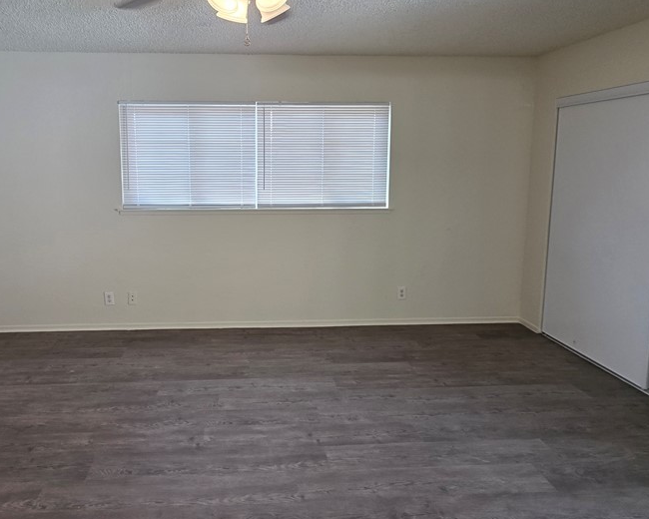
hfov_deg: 79.0
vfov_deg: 67.4
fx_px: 384
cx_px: 245
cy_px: 206
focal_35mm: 20
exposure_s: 1/120
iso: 125
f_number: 1.9
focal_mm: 2.2
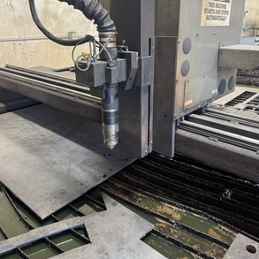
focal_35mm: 29
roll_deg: +0.5
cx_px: 129
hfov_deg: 55.6
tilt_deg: -17.5
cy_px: 102
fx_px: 245
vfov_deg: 55.2
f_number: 1.78
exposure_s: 1/62
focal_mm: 6.76
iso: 200
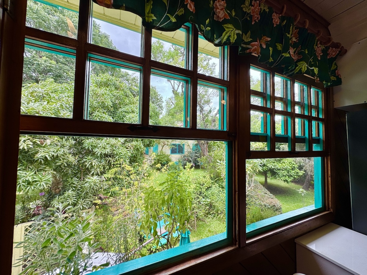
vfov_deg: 85.7
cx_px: 184
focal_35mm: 14
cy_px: 138
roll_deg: -0.9
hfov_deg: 102.1
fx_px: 148
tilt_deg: +0.9
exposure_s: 1/156
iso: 40
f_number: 2.2
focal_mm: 2.22
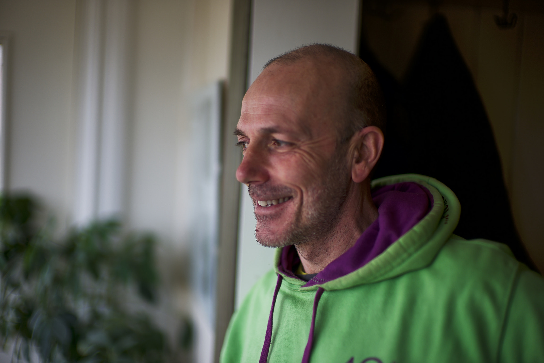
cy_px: 182
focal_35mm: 50
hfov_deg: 39.6
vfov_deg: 27.0
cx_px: 272
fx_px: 755
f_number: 1.2
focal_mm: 50
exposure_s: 1/400
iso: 100
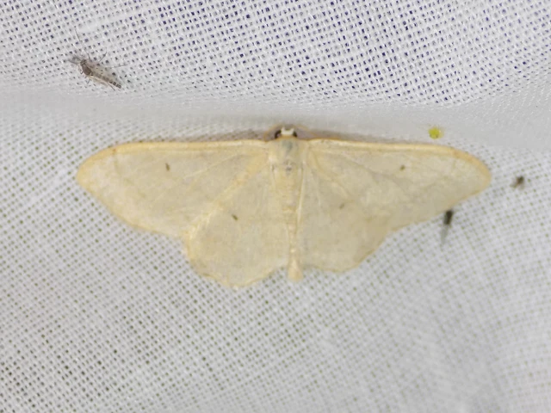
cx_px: 276
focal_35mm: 107
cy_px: 206
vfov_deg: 13.8
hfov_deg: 18.4
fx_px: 1703
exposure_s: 1/80
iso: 80
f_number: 4.7
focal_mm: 19.1
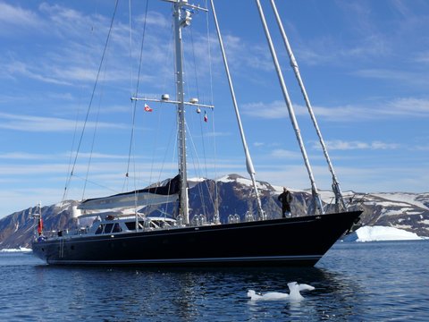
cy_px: 161
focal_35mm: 58
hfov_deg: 33.2
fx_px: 719
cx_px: 214
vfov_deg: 25.2
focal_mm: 12.3
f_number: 8
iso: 100
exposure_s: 1/500
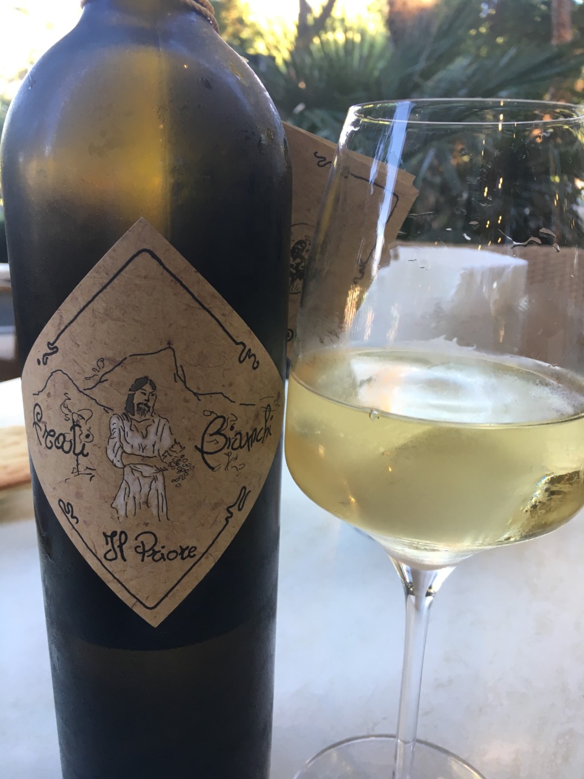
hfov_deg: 48.2
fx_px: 652
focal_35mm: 29
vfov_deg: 61.7
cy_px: 390
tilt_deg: -16.1
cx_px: 292
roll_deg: -1.8
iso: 25
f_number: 2.2
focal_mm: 4.15
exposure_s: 1/33
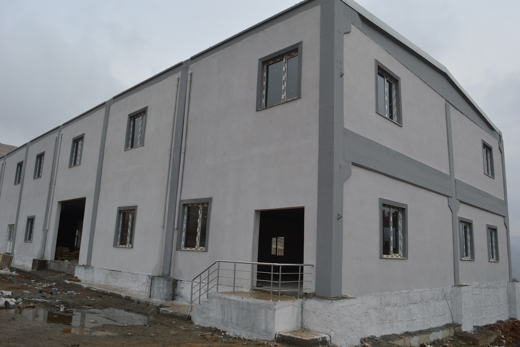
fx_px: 390
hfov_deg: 67.4
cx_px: 260
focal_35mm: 27
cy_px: 174
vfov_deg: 47.9
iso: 100
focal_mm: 18
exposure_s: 1/250
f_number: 8
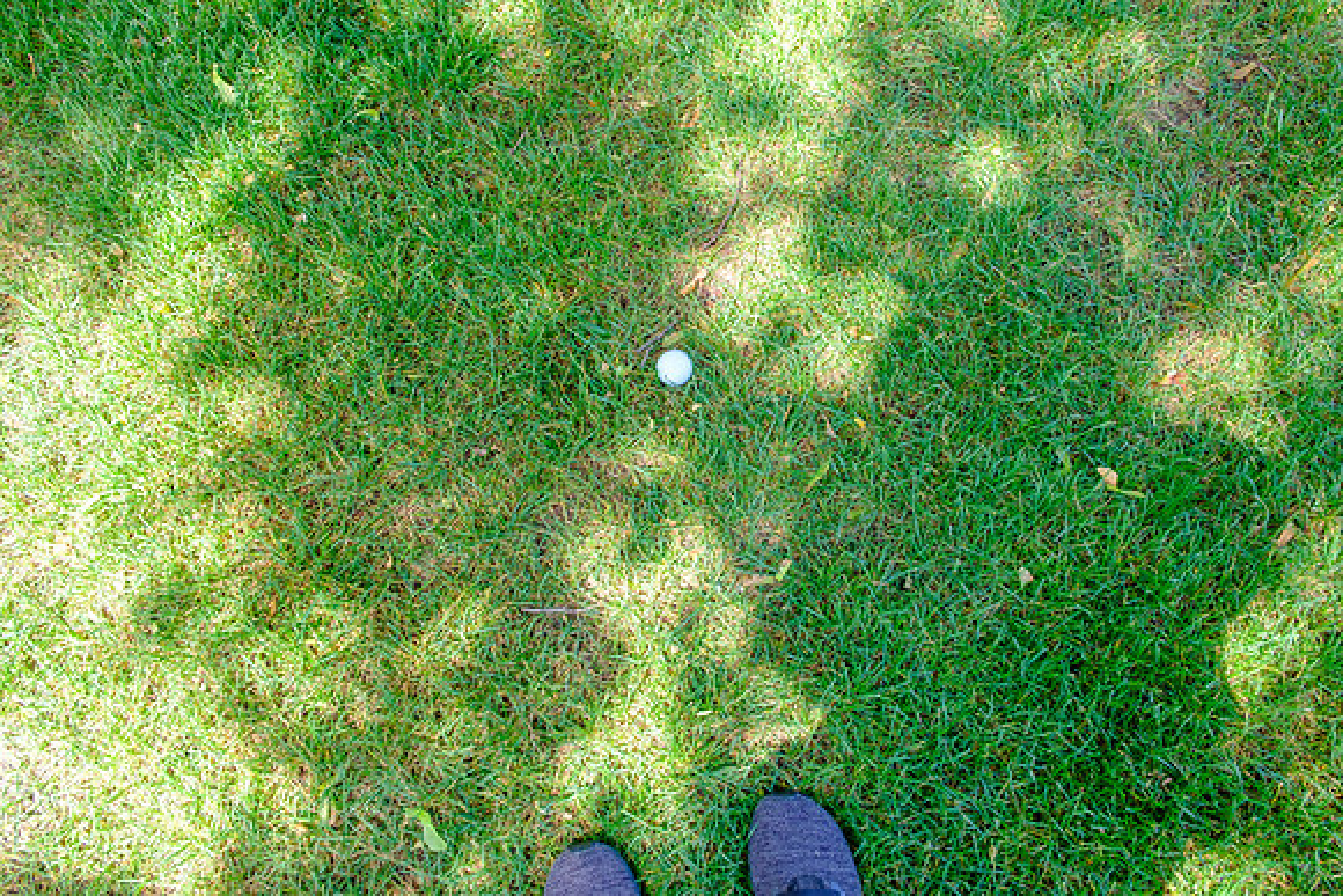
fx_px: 1007
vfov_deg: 48.0
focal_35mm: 27
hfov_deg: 67.4
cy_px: 448
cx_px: 672
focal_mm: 18
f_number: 5
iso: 200
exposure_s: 1/140
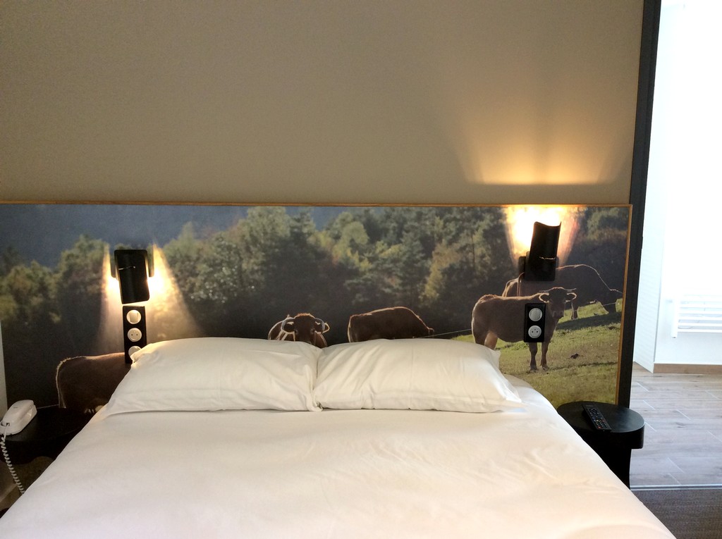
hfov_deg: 56.9
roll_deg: +0.6
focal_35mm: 32
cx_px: 361
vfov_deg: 44.1
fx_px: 666
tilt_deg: -10.1
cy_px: 270
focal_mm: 3.3
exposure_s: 1/24
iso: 64
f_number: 2.4
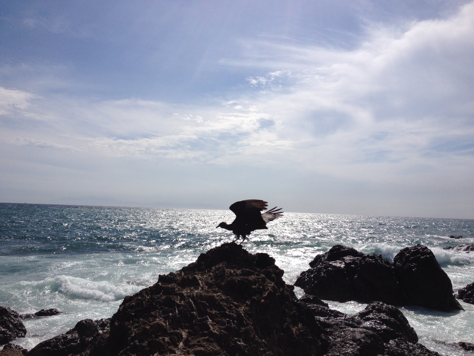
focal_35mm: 35
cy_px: 178
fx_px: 479
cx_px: 237
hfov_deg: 52.6
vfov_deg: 40.7
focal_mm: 4.28
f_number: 2.4
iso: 50
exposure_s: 1/7937
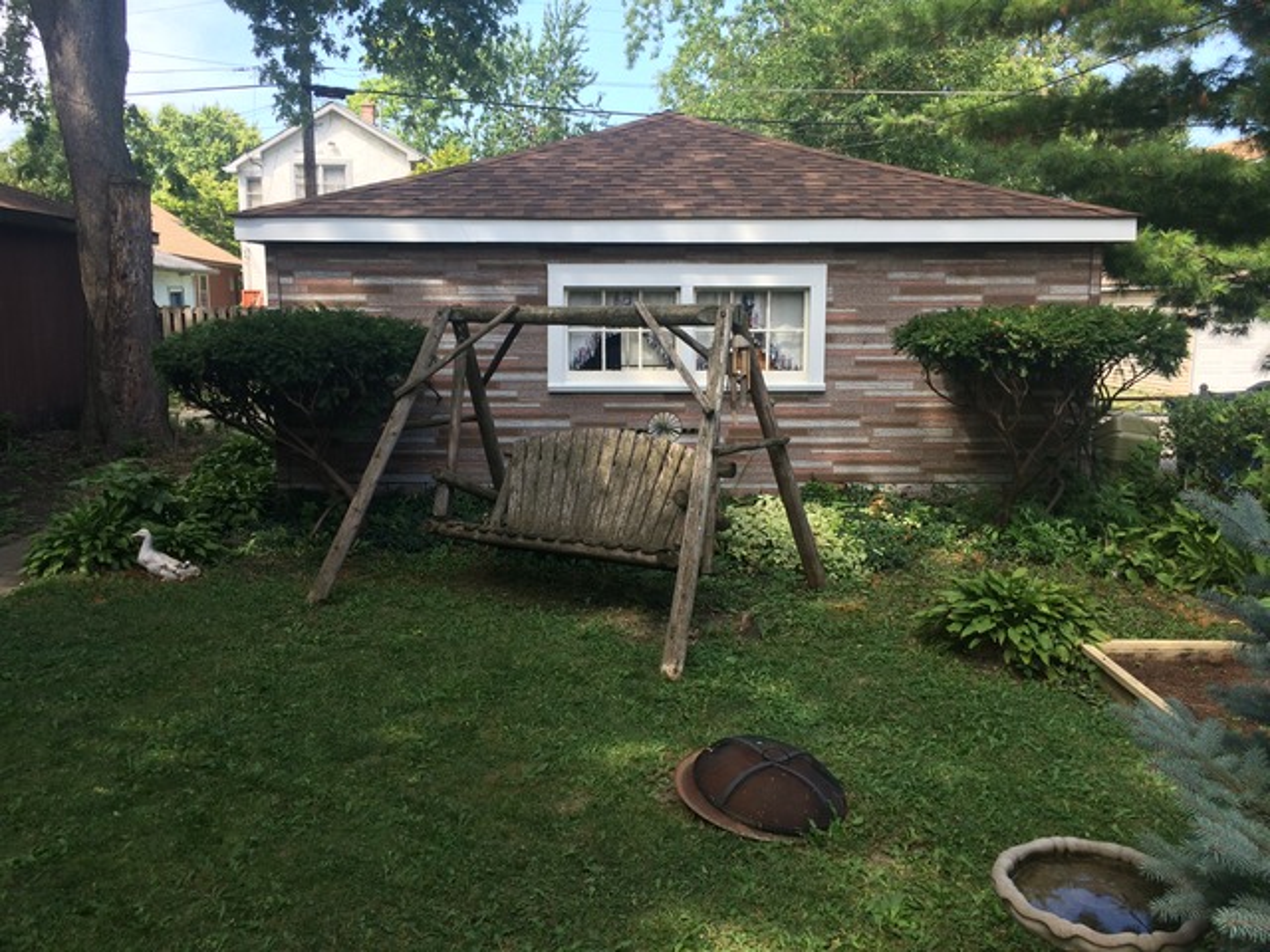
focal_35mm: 29
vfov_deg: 48.2
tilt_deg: -11.6
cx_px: 635
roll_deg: +0.6
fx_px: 1064
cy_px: 476
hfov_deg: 61.7
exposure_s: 1/331
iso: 32
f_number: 2.2
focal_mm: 4.15
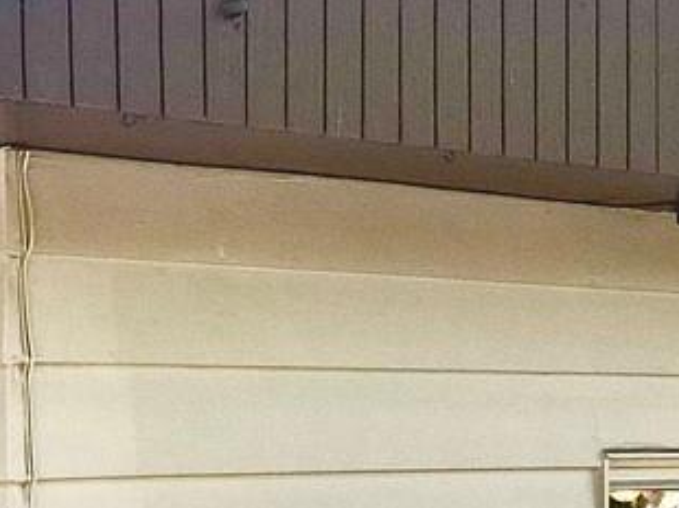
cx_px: -4
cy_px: 611
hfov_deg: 15.6
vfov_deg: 11.7
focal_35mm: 124
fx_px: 2430
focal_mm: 4.5
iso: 100
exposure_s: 1/180
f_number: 2.8
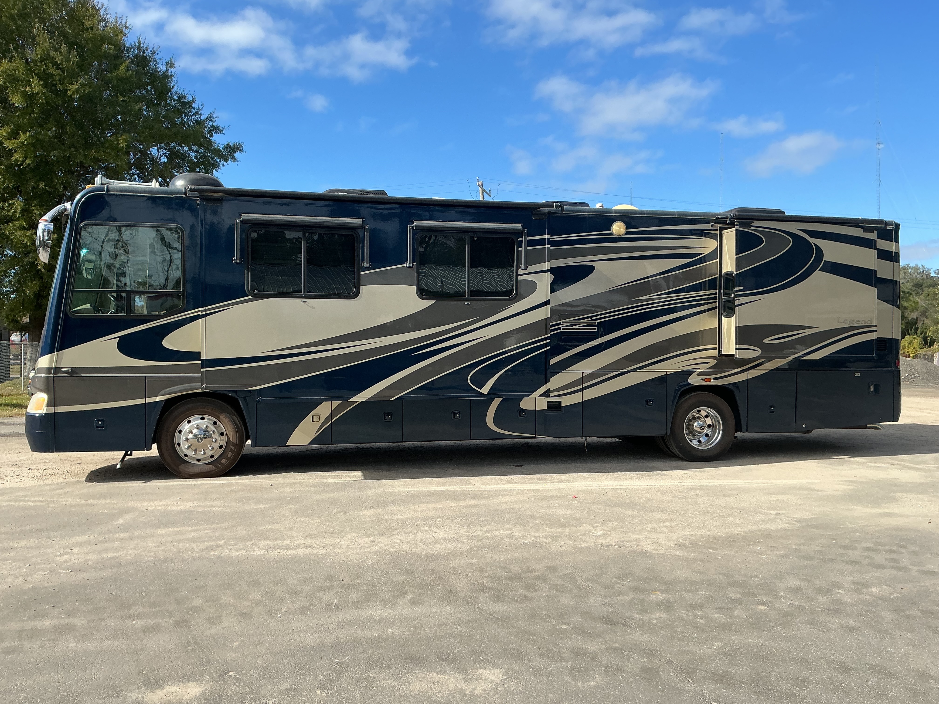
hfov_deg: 61.7
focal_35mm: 29
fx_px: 787
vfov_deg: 48.2
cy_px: 352
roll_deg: -0.2
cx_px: 470
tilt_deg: -0.1
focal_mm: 3
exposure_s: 1/1577
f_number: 1.8
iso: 25
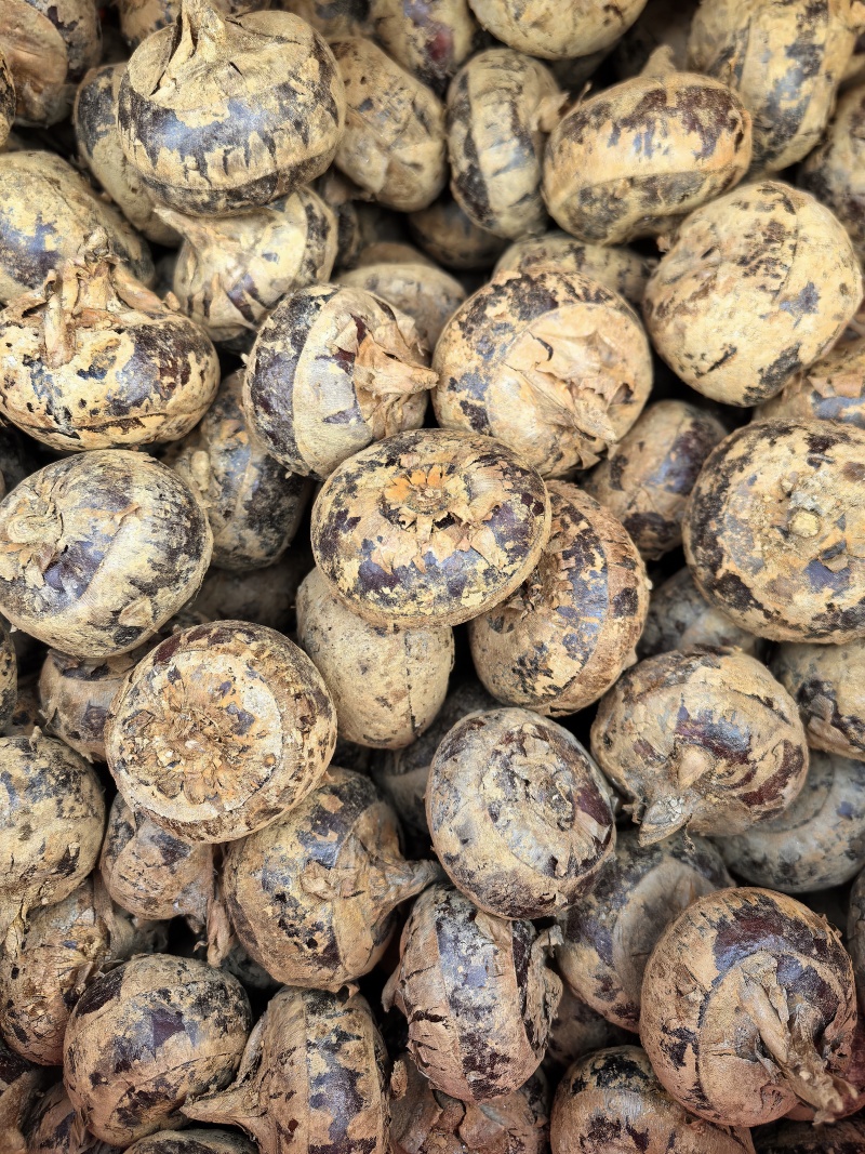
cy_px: 577
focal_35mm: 27
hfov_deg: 51.3
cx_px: 432
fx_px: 900
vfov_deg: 65.3
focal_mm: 5.75
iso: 160
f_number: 2
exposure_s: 1/300
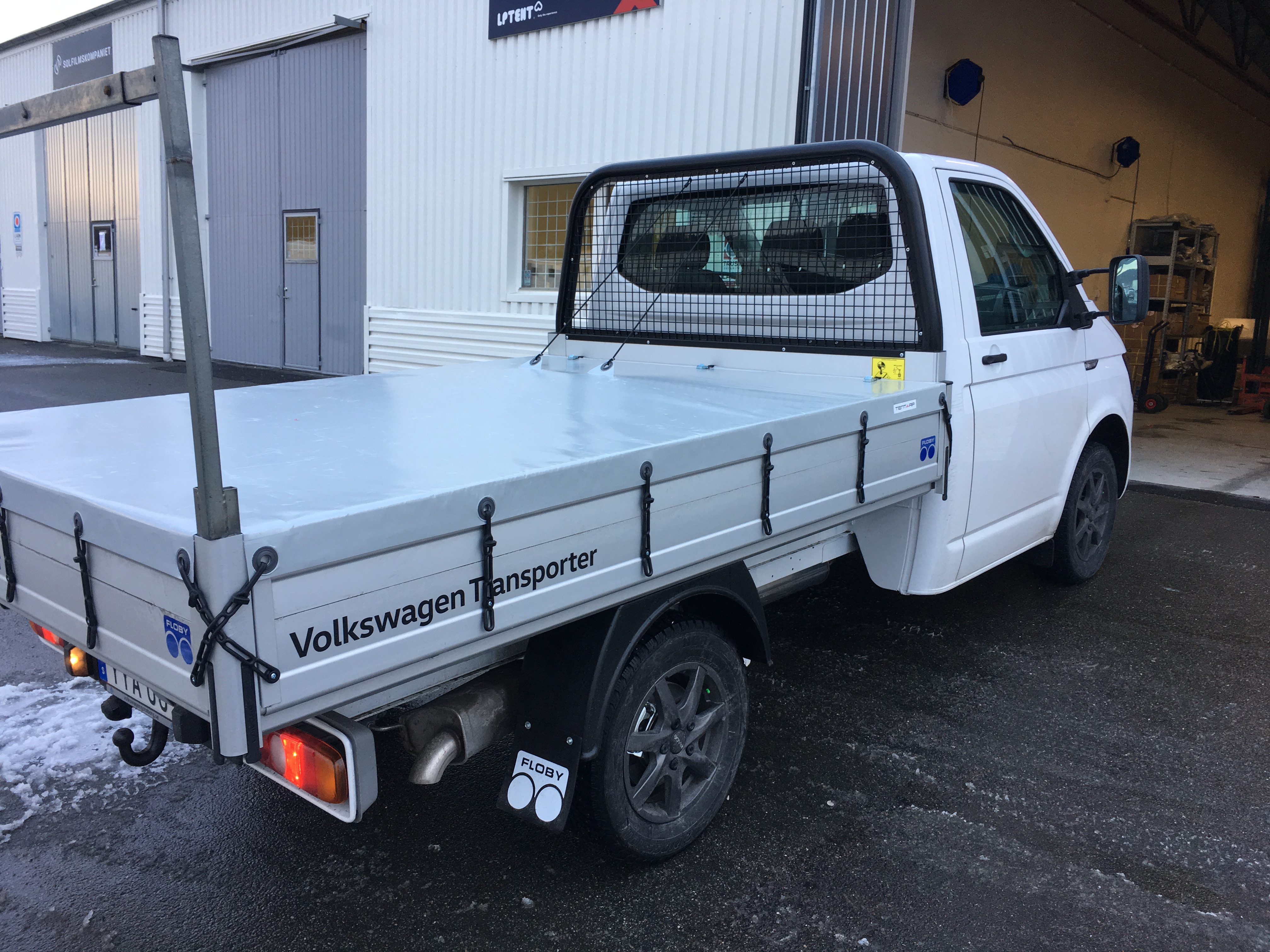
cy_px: 476
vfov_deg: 48.2
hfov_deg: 61.7
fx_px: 1064
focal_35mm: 29
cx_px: 635
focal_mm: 4.15
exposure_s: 1/100
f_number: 2.2
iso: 40
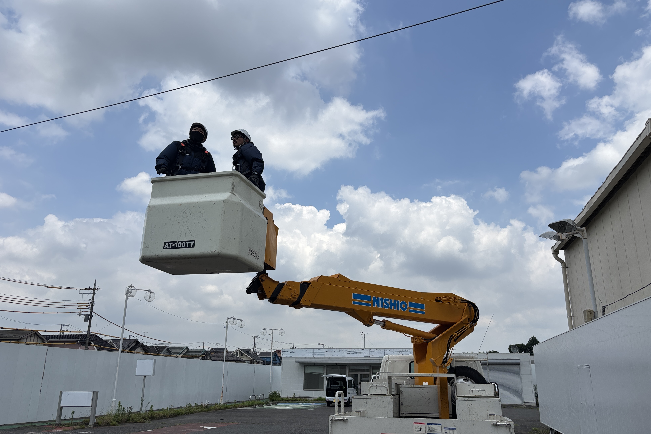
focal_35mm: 28
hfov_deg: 65.5
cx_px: 325
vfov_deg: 46.3
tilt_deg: +15.6
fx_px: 506
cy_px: 237
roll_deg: -0.1
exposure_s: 1/6711
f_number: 1.6
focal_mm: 5.96
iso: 50
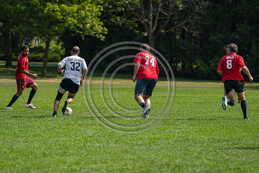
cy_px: 88
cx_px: 121
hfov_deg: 6.6
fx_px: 2259
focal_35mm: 314
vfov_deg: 4.4
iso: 400
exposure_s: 1/6400
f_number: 2.8
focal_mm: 194
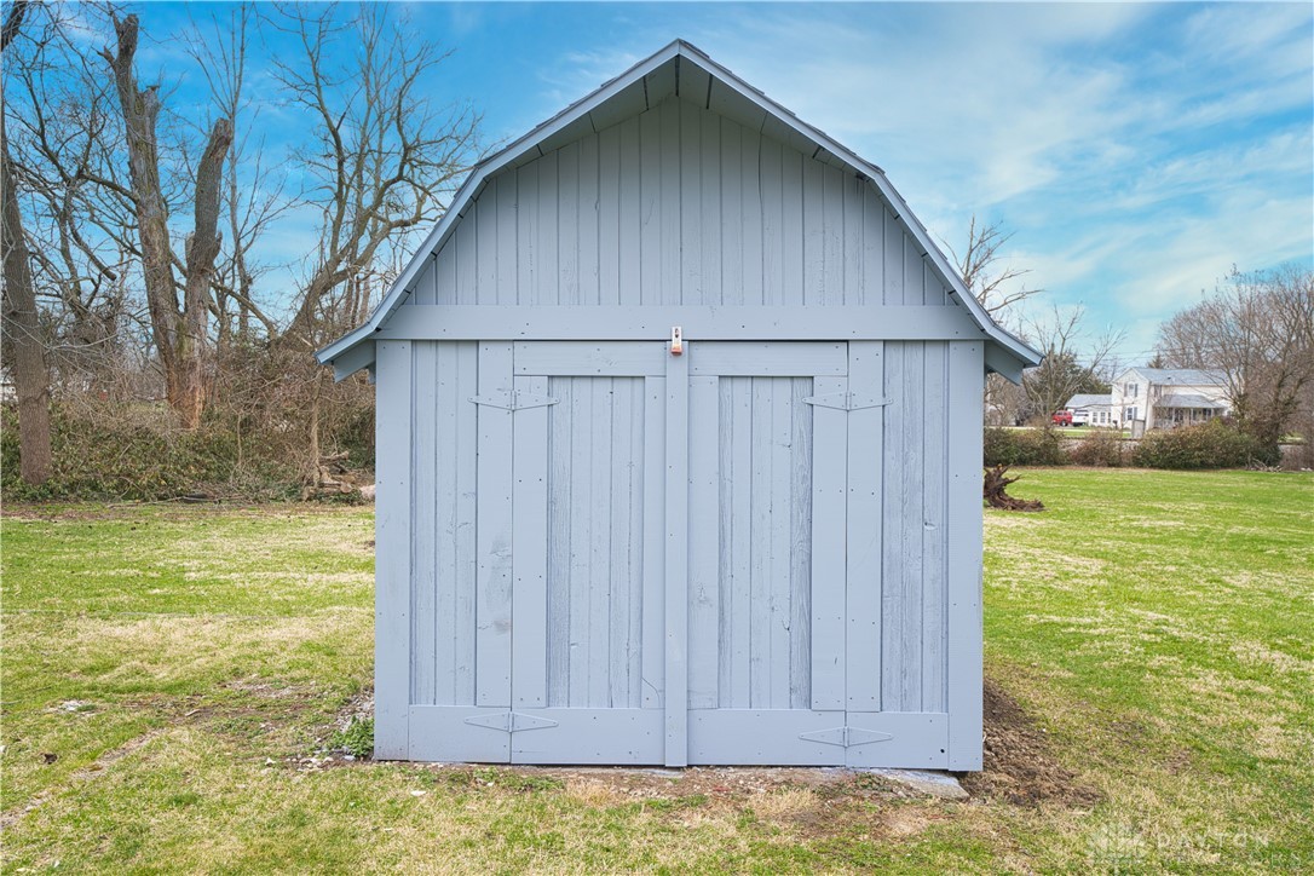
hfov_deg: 55.8
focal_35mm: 34
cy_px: 438
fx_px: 1241
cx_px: 657
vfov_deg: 38.9
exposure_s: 1/20
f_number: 10
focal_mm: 34
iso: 64
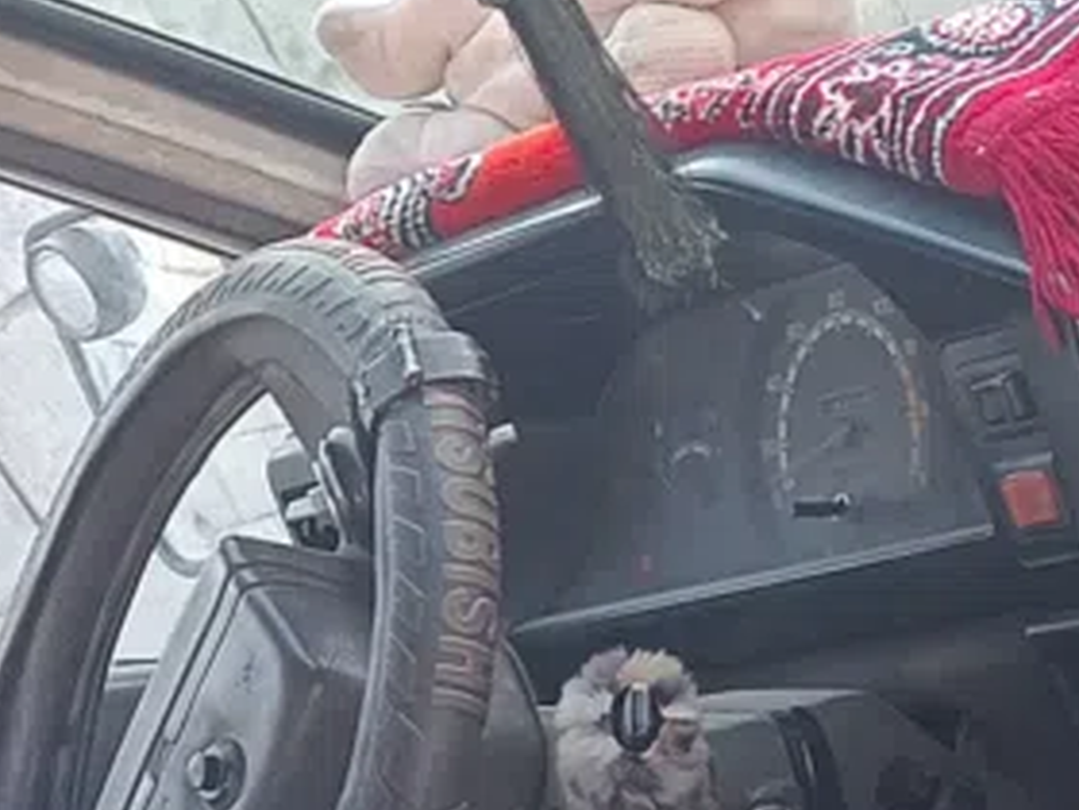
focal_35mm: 128
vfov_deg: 11.4
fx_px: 3990
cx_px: 1110
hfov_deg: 15.1
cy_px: 926
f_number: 1.7
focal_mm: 5.24
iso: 500
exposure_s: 1/120
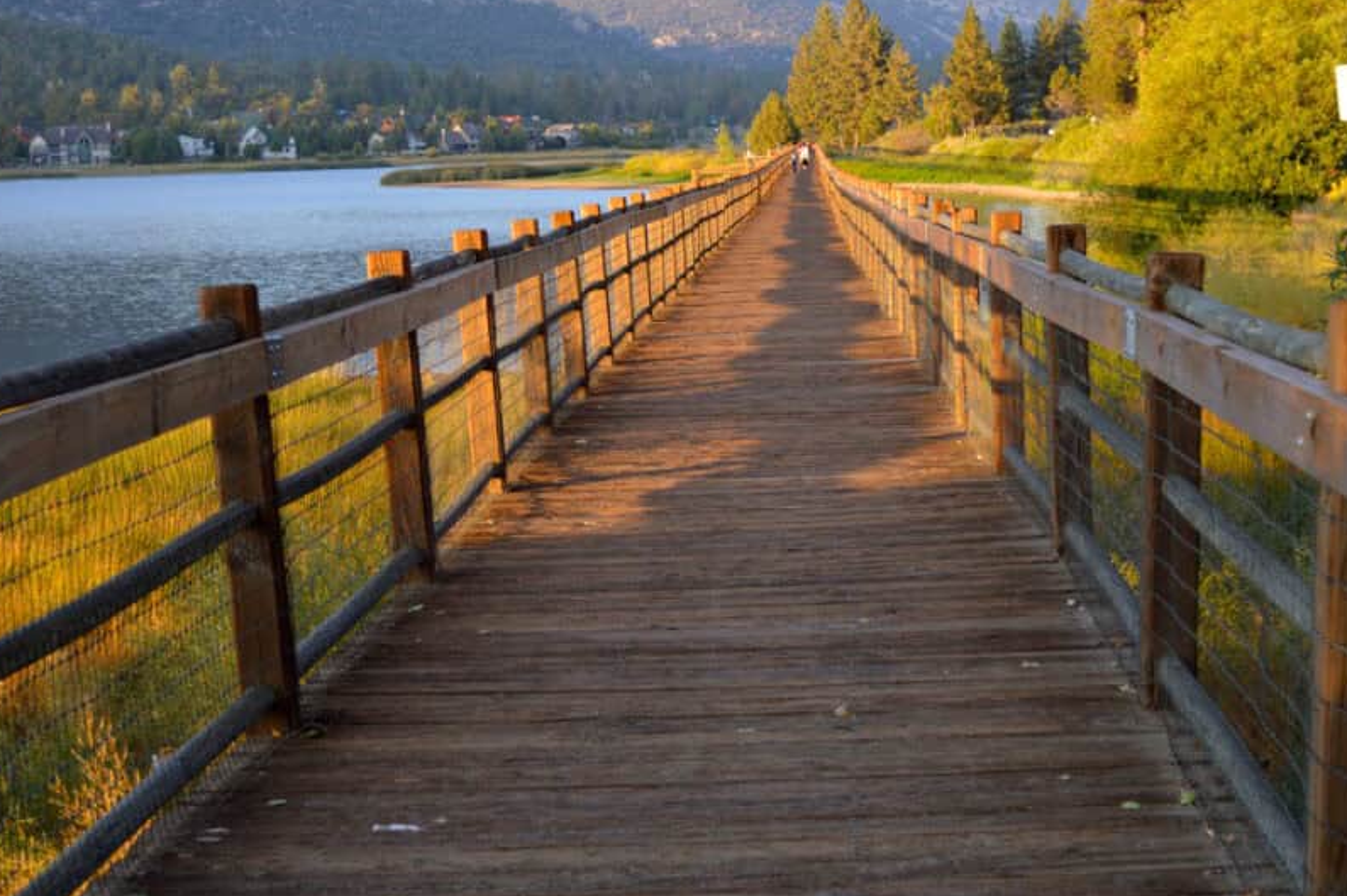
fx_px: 2529
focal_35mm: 68
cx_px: 707
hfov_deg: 29.8
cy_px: 340
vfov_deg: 20.1
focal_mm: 35
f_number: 5.6
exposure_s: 1/125
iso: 250
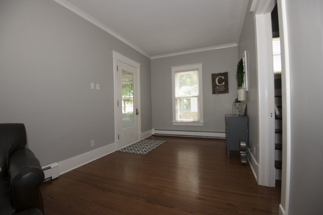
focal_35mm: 16
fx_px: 144
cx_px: 162
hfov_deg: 96.7
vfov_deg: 73.8
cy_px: 108
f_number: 5.6
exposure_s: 1/200
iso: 400
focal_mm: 16
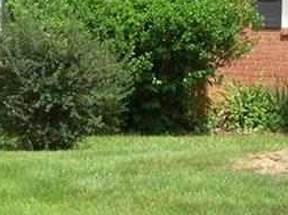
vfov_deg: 7.8
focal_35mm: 187
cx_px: -13
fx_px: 1553
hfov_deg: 10.5
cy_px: -98
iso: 50
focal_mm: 7.7
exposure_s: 1/186
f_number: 5.4
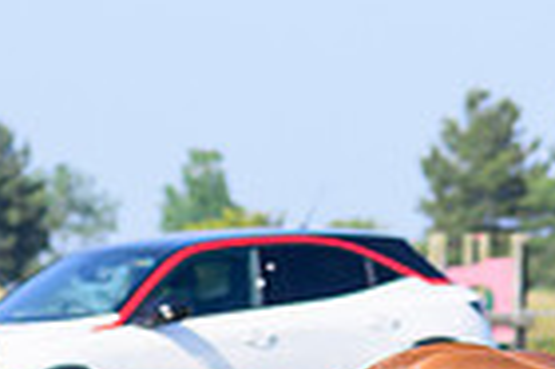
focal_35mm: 650
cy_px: 687
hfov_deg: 3.2
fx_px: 10009
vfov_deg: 2.1
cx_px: 238
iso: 400
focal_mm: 105
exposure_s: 1/1250
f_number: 6.3
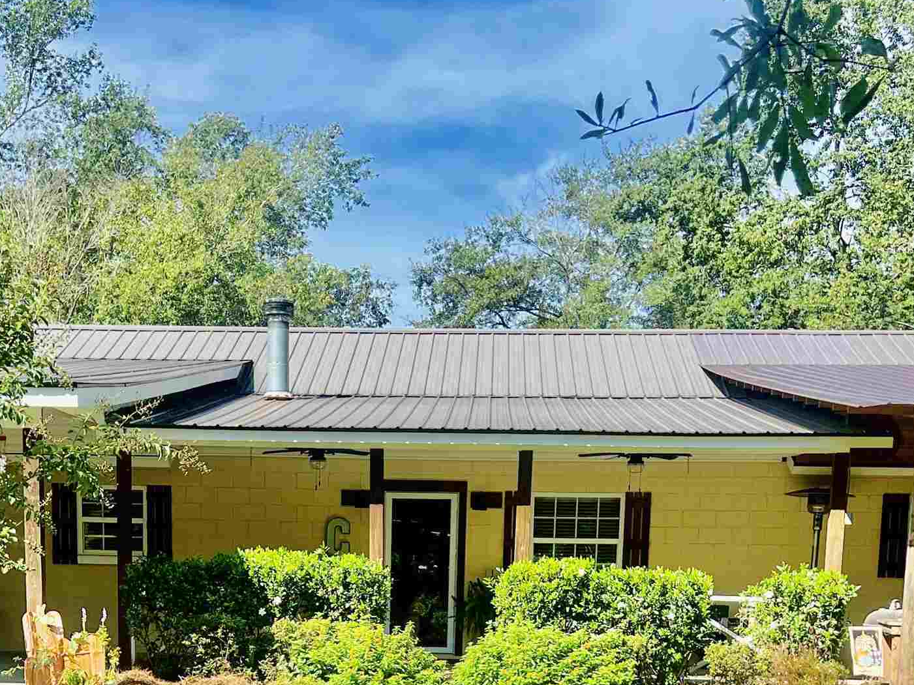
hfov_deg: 33.7
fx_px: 1505
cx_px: 371
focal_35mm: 57
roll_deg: -0.3
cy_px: 732
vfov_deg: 24.2
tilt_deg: -7.3
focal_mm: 5.7
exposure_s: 1/1808
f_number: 1.5
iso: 50
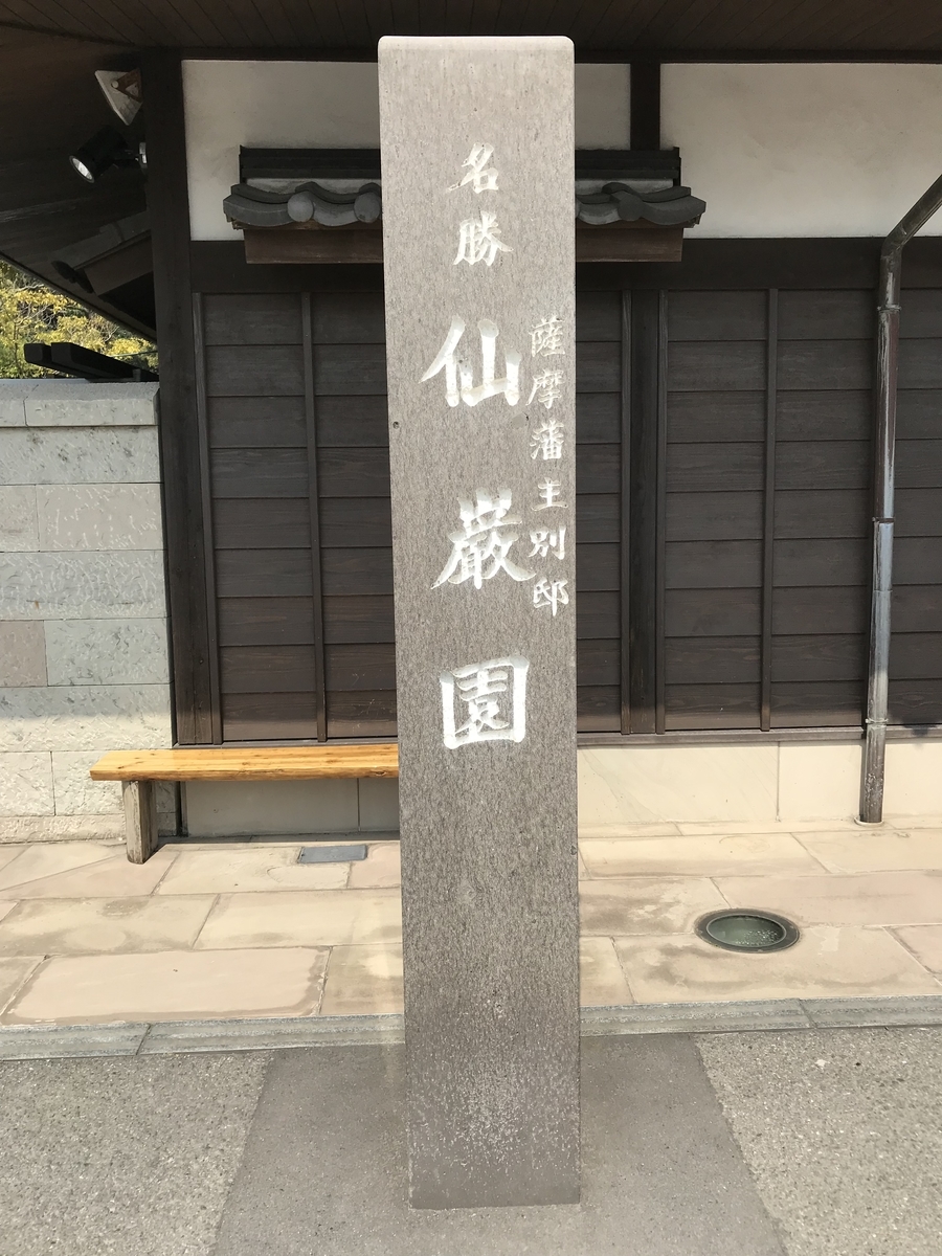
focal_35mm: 28
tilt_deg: -6.1
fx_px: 1016
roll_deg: +2.1
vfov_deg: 63.4
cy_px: 628
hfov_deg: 49.7
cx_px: 471
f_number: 1.8
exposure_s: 1/1916
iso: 20
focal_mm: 3.99
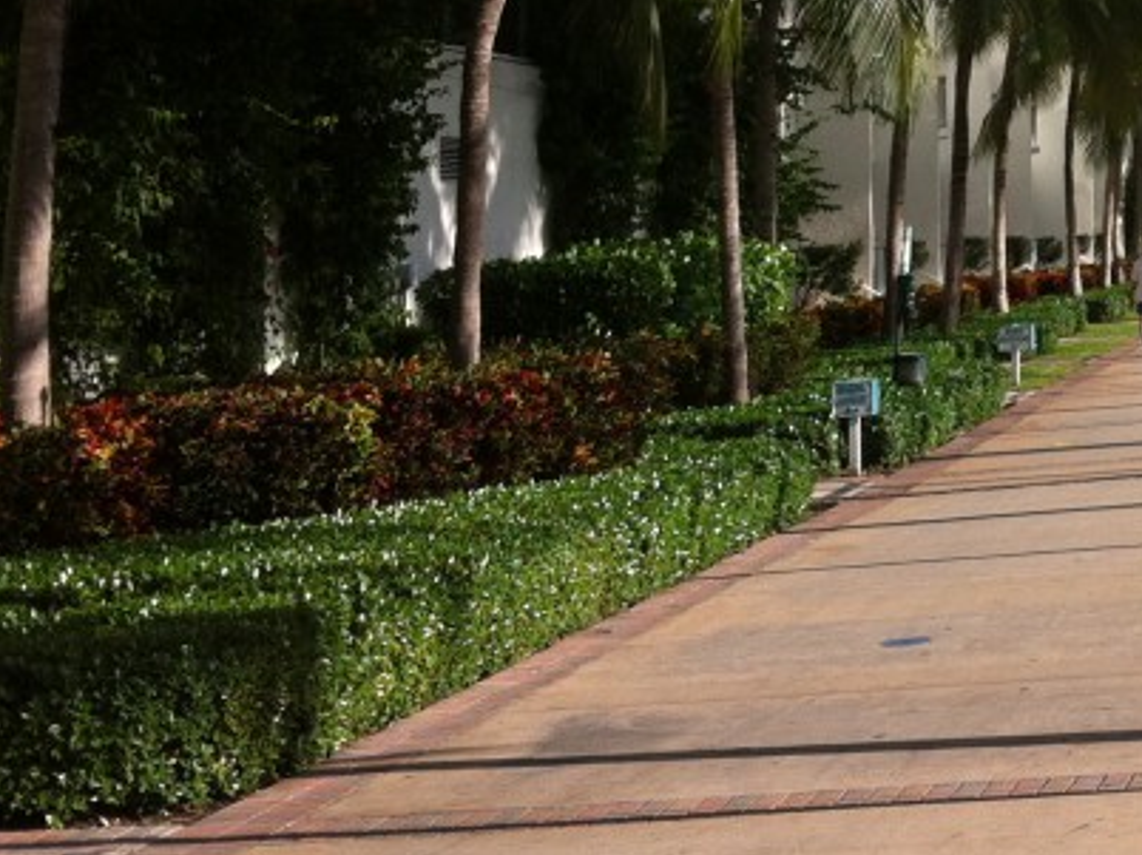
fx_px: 2934
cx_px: 1293
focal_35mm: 89
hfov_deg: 20.8
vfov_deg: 16.4
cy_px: 151
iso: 80
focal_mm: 3.85
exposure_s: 1/1005
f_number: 2.8
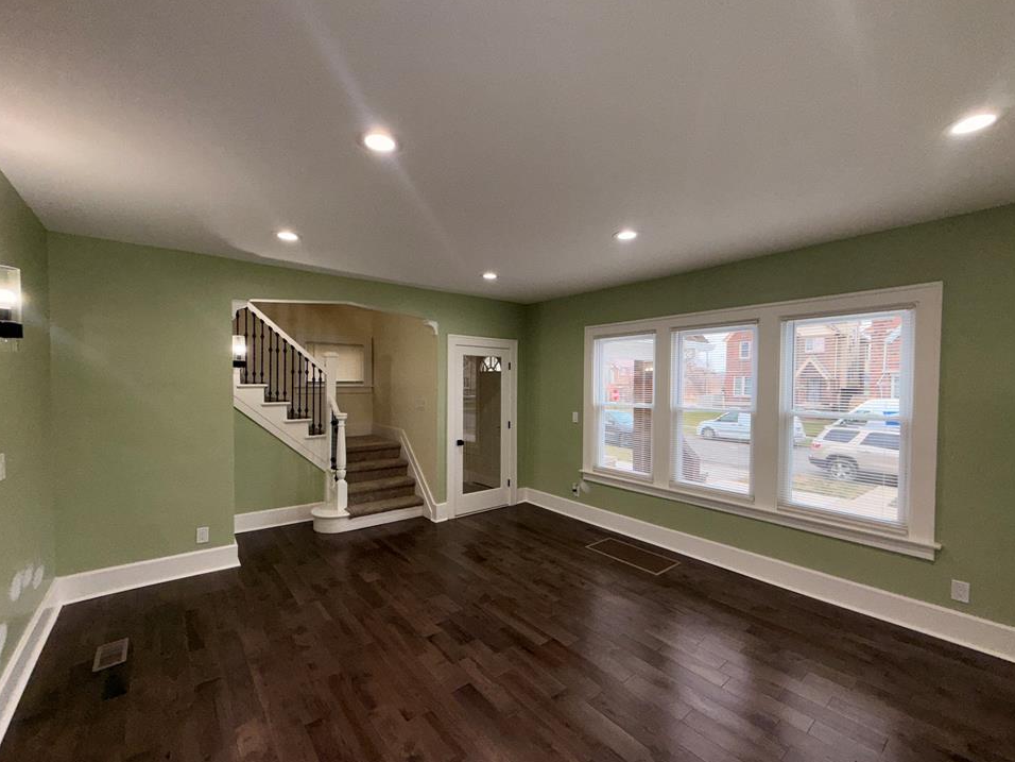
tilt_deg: -0.7
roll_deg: -0.2
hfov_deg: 98.2
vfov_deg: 81.7
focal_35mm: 15
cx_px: 517
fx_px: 440
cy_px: 395
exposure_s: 1/122
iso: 64
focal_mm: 2.22
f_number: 2.2
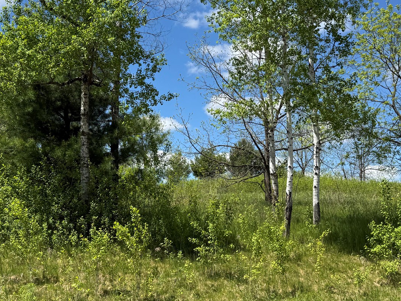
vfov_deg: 30.8
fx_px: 544
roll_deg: -0.5
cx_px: 183
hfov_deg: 40.4
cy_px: 132
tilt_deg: +12.5
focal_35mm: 47
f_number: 1.78
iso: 80
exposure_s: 1/4167
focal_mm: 6.76
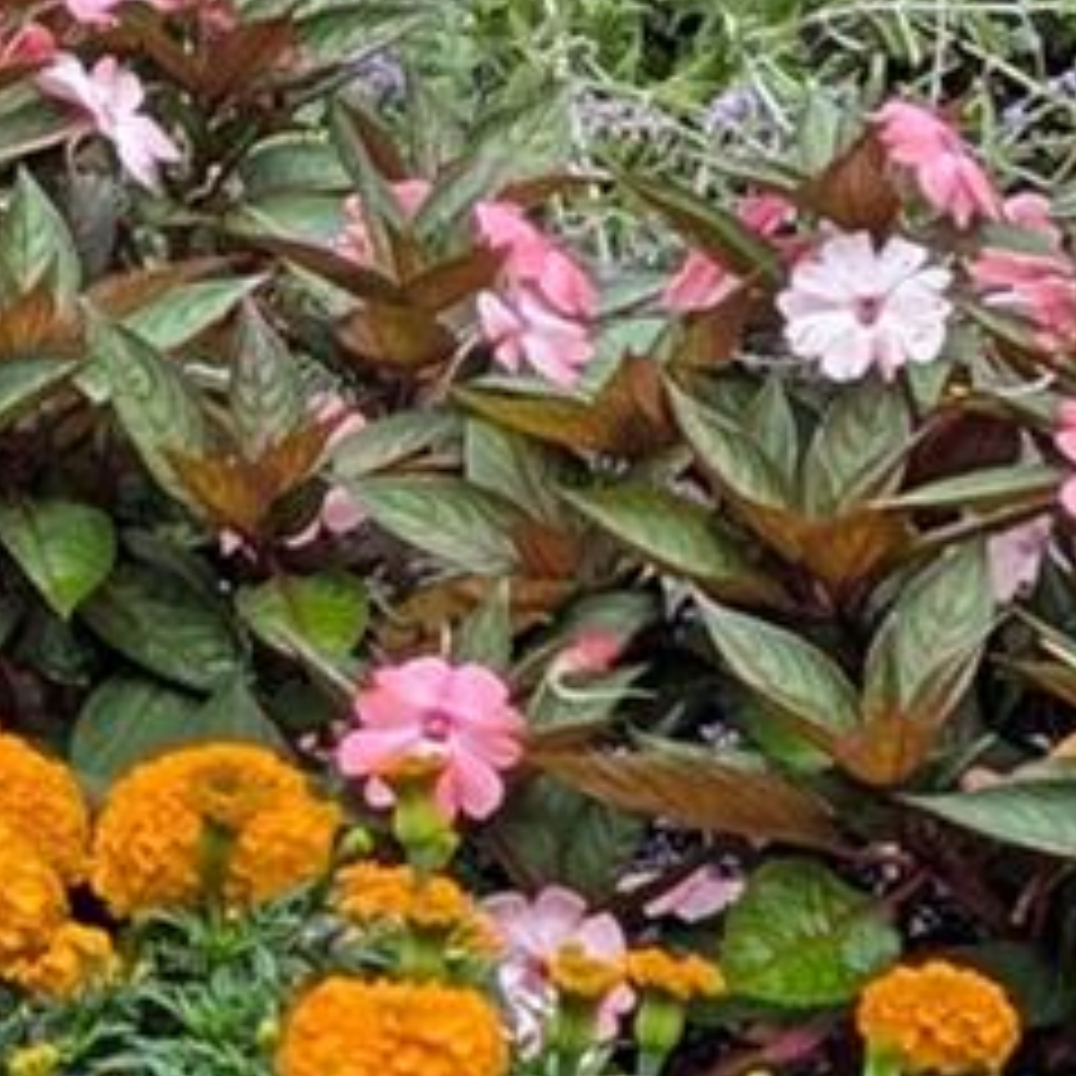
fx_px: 6365
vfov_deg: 9.1
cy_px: -1008
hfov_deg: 9.5
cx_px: 1391
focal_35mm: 181
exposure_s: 1/167
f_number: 1.68
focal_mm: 6.9
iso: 18
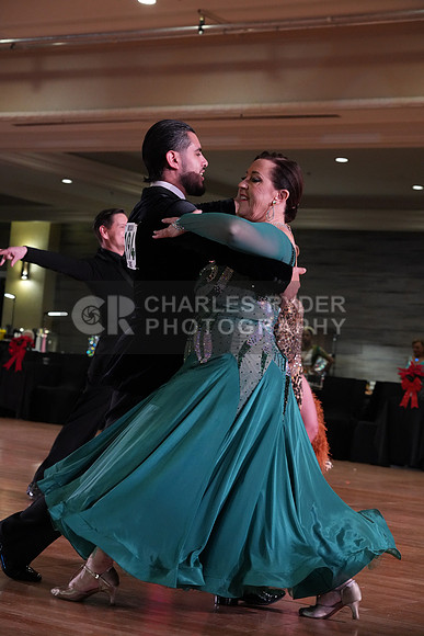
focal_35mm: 77
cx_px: 212
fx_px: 1359
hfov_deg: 17.7
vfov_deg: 26.3
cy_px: 318
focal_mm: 77
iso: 5000
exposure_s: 1/320
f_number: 5.6
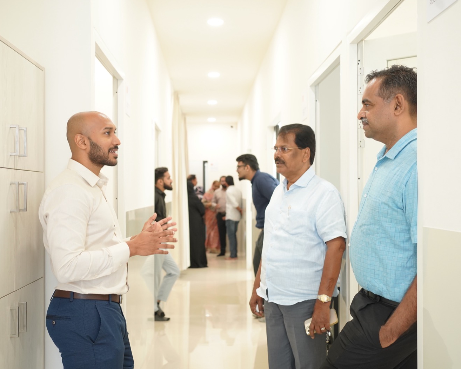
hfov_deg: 45.8
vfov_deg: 37.3
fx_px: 546
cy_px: 184
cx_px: 218
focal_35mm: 40
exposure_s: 1/160
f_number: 3.5
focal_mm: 35
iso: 2500
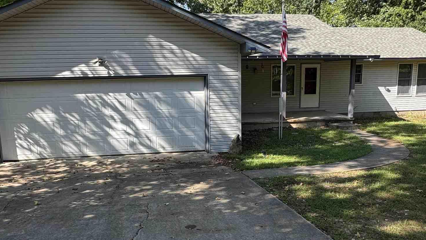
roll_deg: +0.9
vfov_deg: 36.6
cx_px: 199
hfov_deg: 61.0
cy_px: 135
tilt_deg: -9.9
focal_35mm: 32
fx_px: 362
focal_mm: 2.22
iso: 40
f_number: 2.2
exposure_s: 1/386
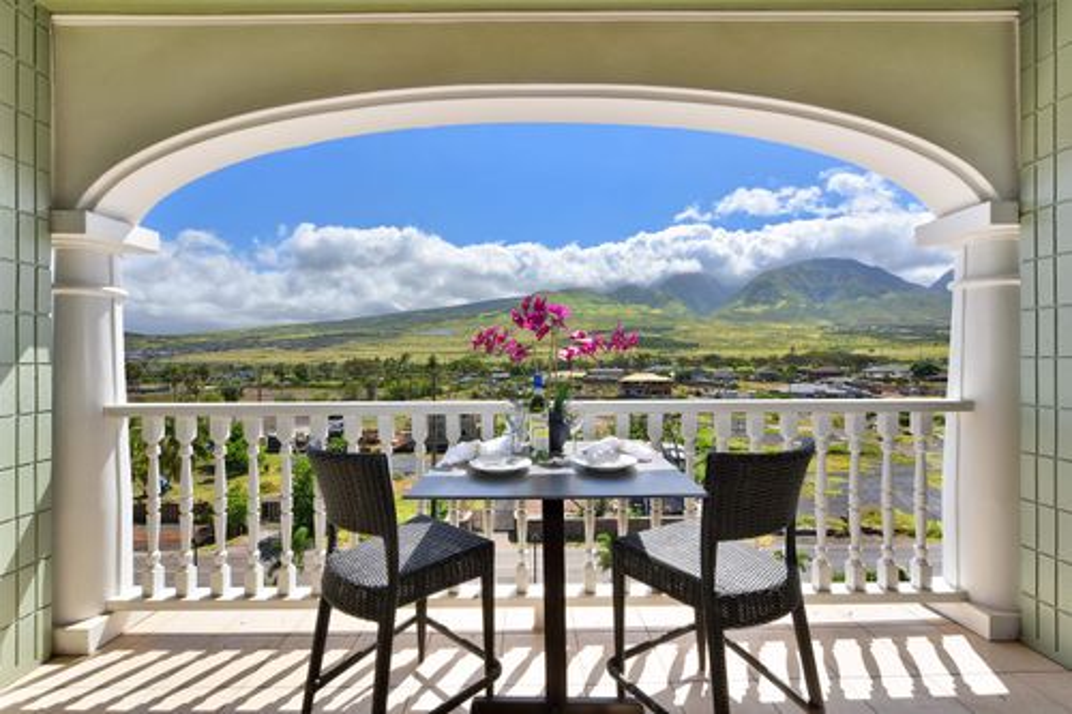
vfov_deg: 81.2
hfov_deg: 104.3
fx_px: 417
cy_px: 357
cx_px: 536
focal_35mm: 14
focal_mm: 14
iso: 100
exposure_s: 1/200
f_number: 13
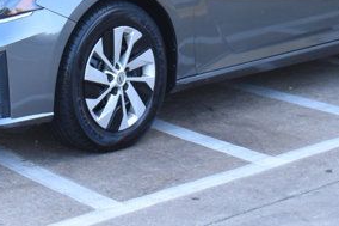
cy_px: -179
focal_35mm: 173
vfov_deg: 7.7
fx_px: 1628
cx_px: 309
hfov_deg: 11.8
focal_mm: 32
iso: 400
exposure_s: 1/125
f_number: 6.3
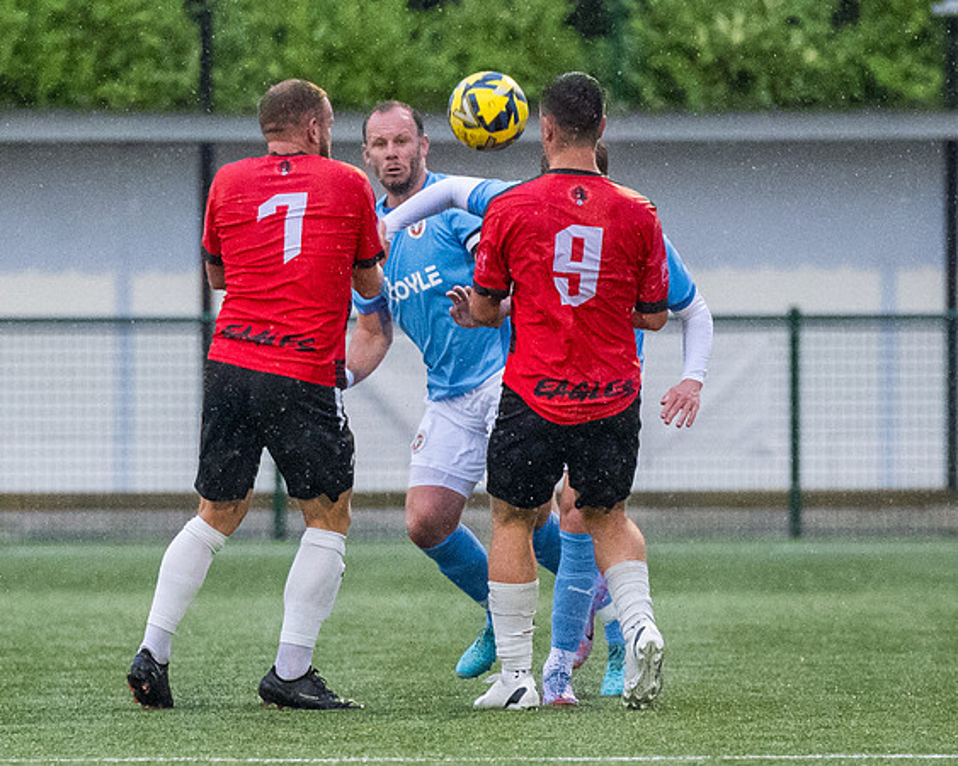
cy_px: 488
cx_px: 483
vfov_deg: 2.0
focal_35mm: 773
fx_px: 21901
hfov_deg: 2.5
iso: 4000
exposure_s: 1/1250
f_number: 2.8
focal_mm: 200
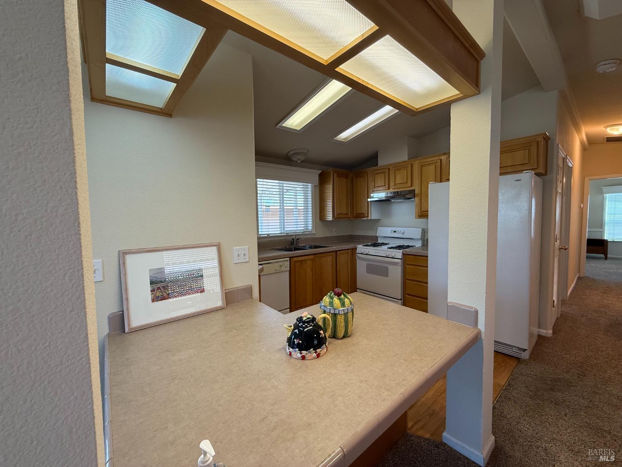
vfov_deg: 85.7
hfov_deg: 102.1
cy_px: 234
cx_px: 311
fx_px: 252
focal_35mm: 14
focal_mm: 2.22
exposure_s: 1/120
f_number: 2.2
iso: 160
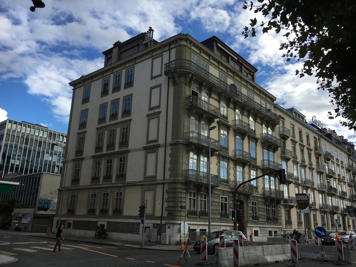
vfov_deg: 48.2
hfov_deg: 61.7
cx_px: 178
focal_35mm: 29
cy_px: 134
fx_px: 298
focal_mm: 4.15
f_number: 2.2
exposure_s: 1/1131
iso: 25
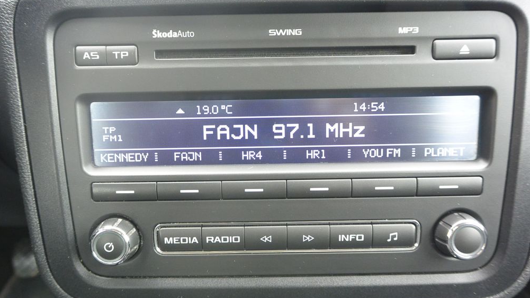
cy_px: 162
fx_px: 422
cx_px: 261
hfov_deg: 64.3
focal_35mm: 30
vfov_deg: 38.9
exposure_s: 1/50
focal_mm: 10.7
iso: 800
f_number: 3.5
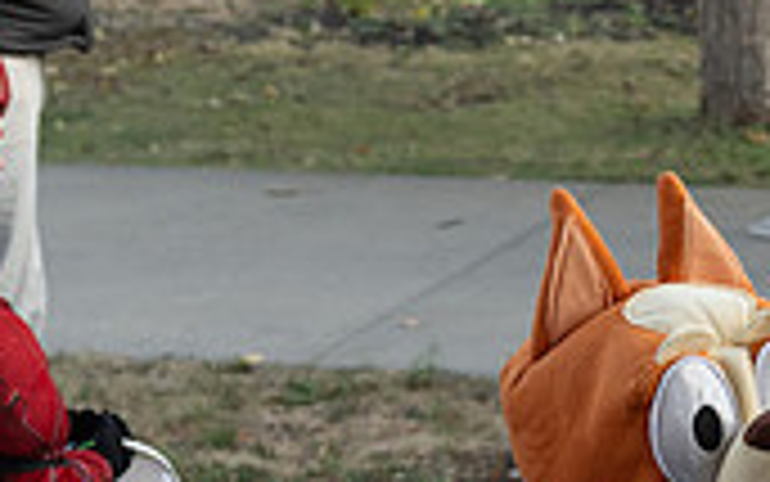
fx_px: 2204
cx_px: 811
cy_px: 572
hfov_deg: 19.1
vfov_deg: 12.2
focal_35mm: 105
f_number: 5
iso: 500
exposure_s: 1/160
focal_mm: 24
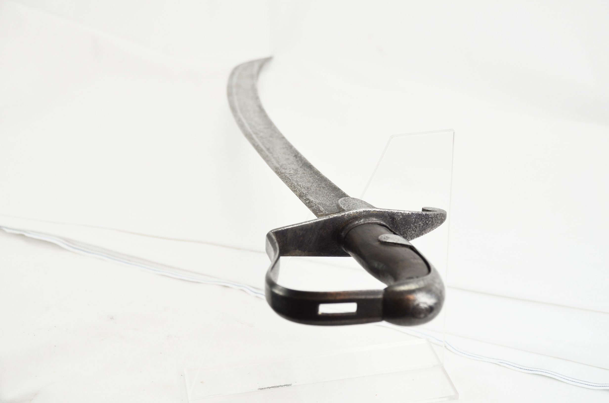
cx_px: 304
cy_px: 202
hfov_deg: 33.5
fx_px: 1013
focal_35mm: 60
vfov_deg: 22.5
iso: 280
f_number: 5.6
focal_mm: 40
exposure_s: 1/125
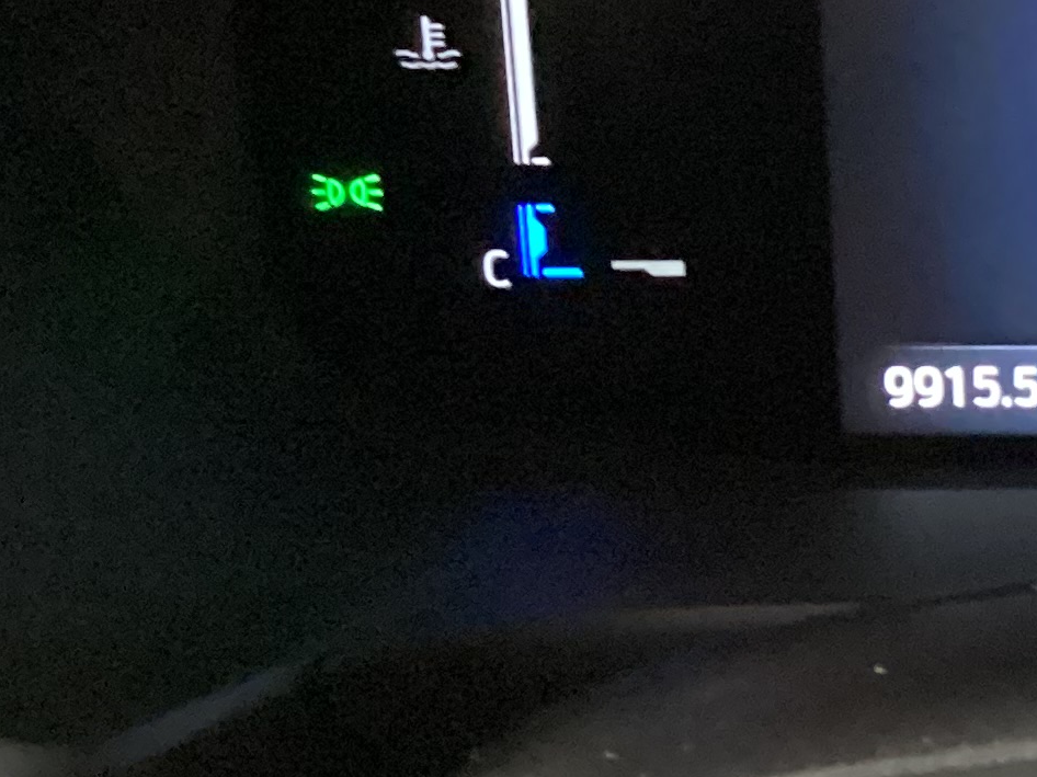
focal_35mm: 107
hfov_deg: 16.5
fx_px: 3205
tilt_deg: -27.3
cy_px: 148
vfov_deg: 13.8
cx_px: 1637
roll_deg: -2.1
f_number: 2.4
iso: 800
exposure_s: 1/15
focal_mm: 3.3
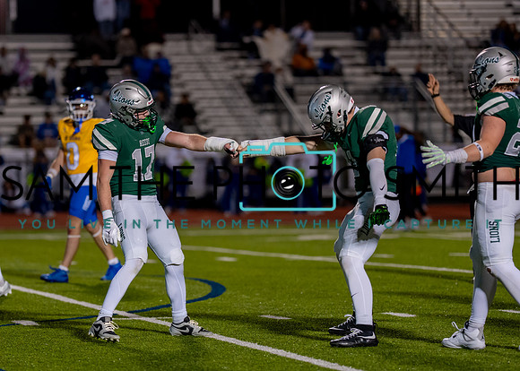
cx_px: 182
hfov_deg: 9.0
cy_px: 200
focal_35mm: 225
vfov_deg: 6.4
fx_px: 3319
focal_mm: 135
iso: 1600
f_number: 1.8
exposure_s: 1/1250
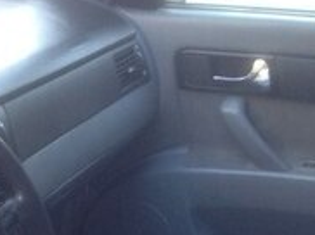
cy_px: 348
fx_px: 1154
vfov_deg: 11.2
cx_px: 50
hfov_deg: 15.4
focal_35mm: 127
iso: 64
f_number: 2.4
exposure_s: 1/40
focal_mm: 4.28
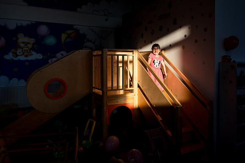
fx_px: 206
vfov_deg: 42.8
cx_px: 151
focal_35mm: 30
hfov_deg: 60.7
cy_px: 64
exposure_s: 1/640
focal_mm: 24
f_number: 3.2
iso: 160
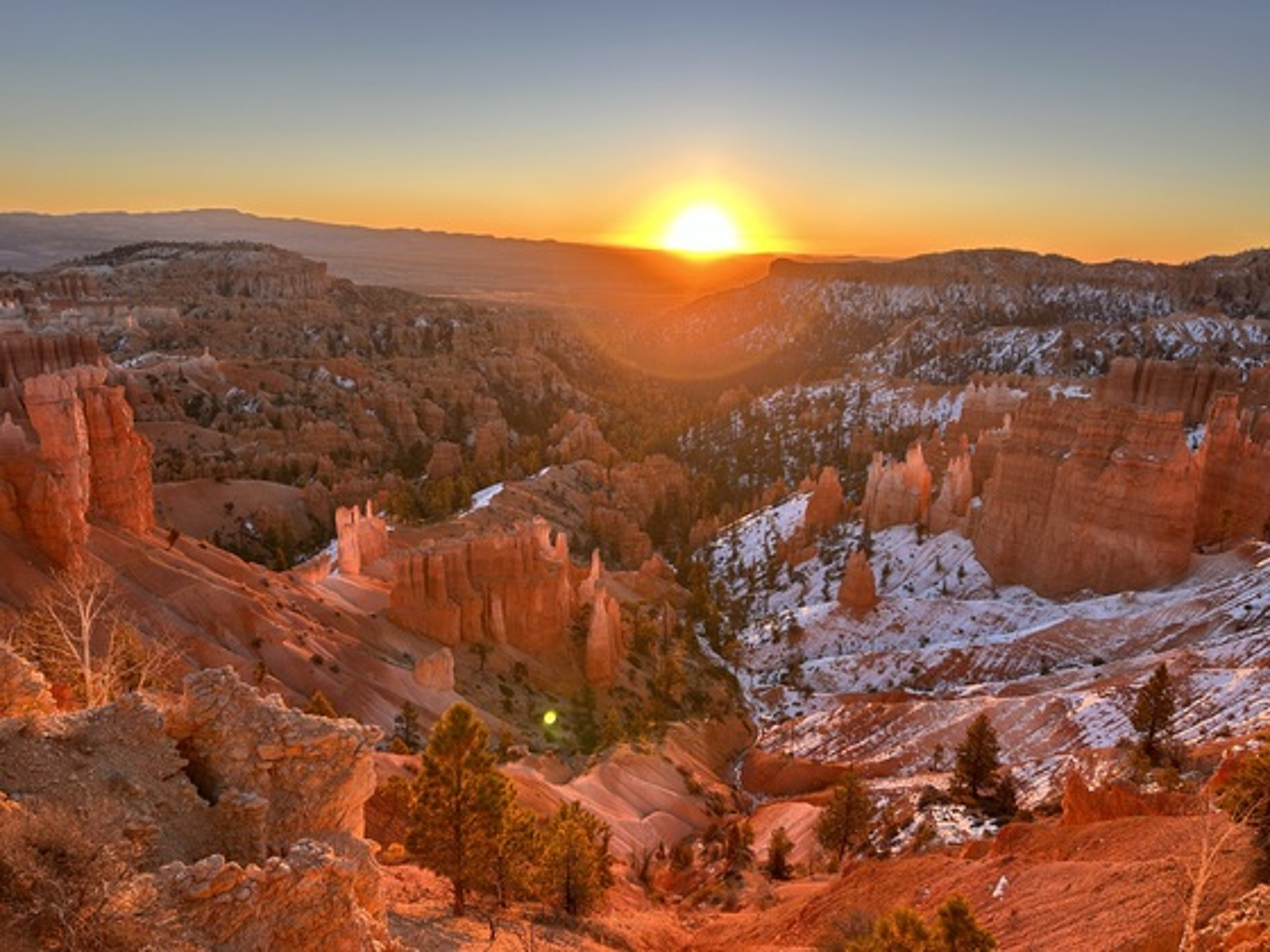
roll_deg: -1.8
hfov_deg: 67.3
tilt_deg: -13.3
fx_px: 954
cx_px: 635
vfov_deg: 53.1
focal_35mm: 26
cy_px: 476
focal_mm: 5.7
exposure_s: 1/572
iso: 50
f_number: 1.5
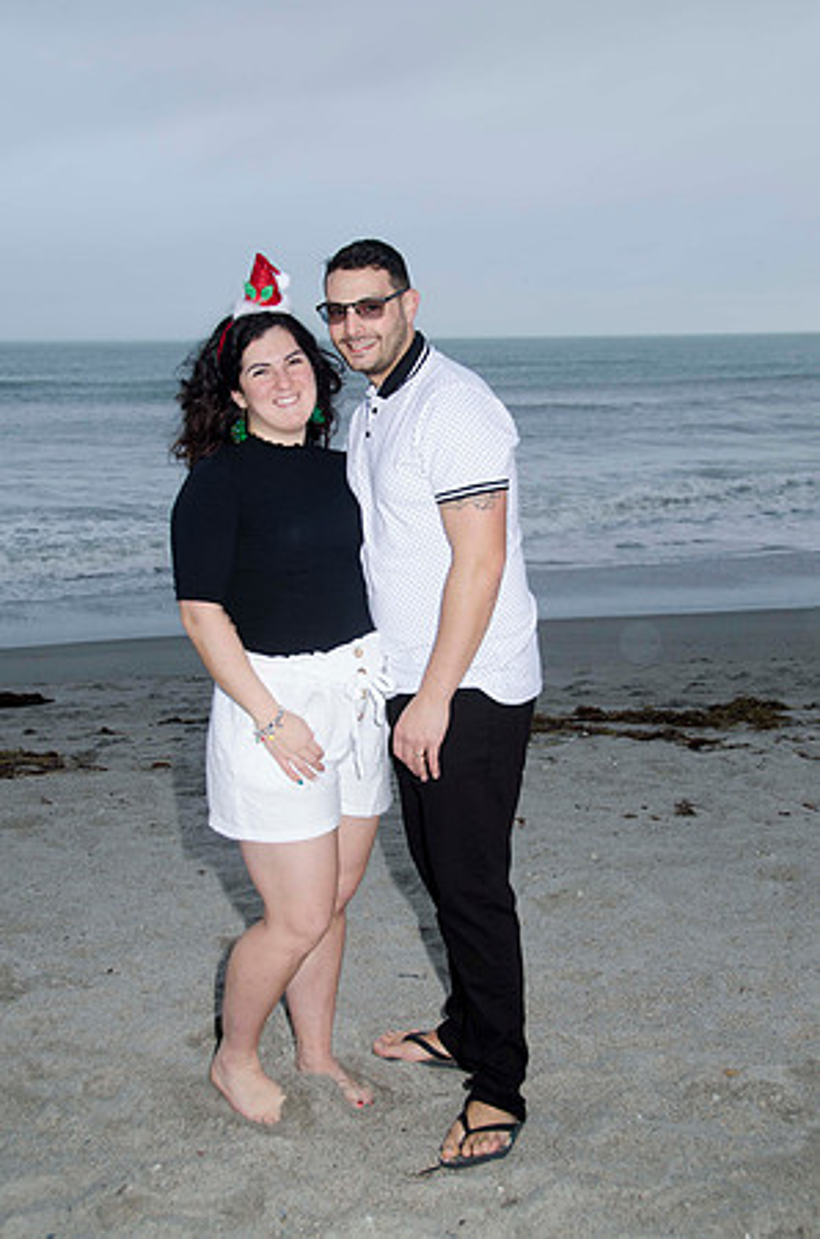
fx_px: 1647
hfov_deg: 27.9
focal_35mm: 48
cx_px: 410
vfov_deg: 41.2
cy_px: 620
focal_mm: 32
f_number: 5.6
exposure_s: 1/80
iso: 100
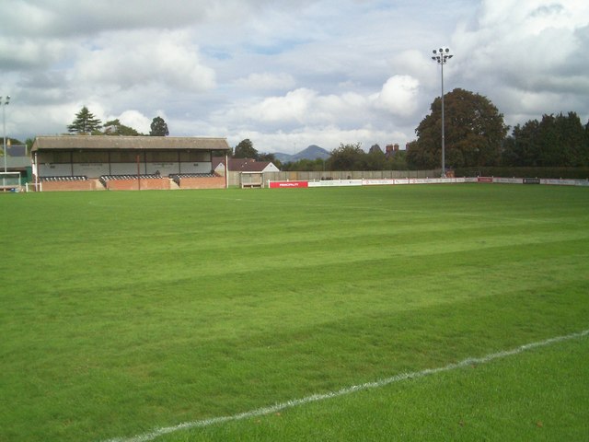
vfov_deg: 39.7
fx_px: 613
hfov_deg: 51.4
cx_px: 294
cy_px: 221
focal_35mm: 36
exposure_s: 1/950
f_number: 4.5
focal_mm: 5.9
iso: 100
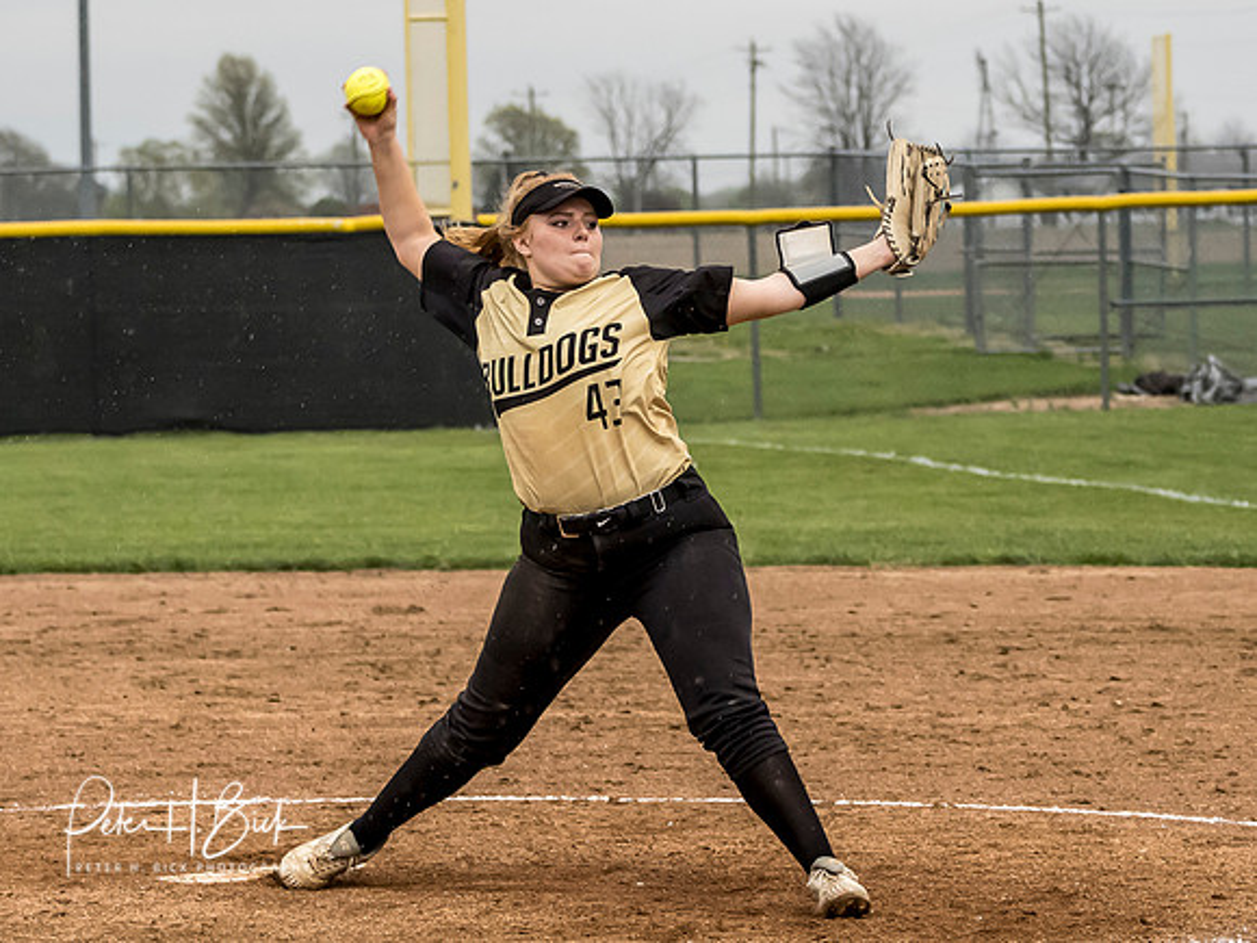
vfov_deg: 6.3
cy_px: 386
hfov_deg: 8.4
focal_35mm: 236
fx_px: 8562
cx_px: 639
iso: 1600
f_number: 4
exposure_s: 1/1000
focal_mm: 73
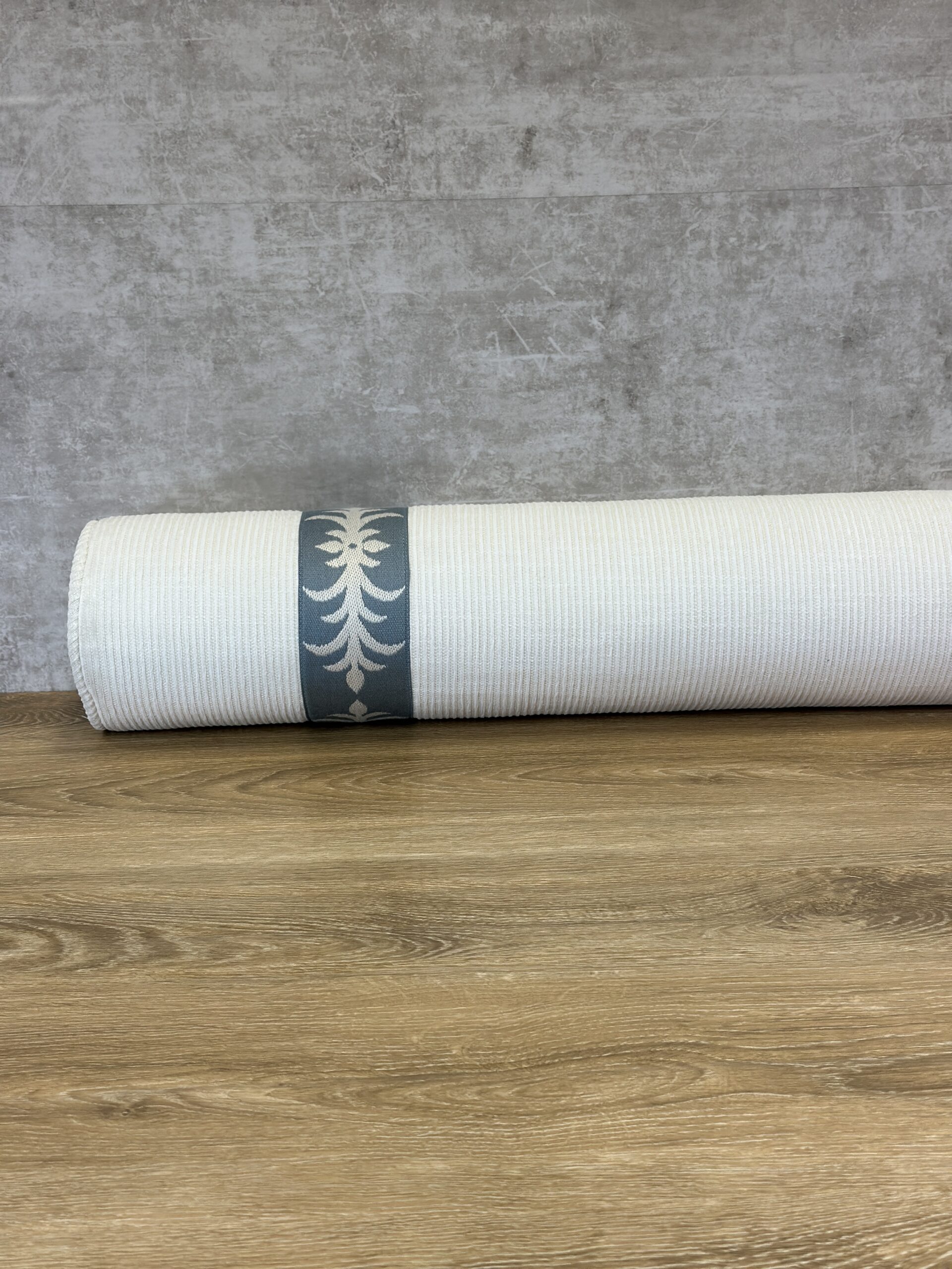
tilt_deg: -17.5
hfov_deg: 30.3
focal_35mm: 48
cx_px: 476
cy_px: 634
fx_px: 1760
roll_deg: +1.2
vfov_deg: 39.7
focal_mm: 6.86
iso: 80
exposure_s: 1/258
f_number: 1.78
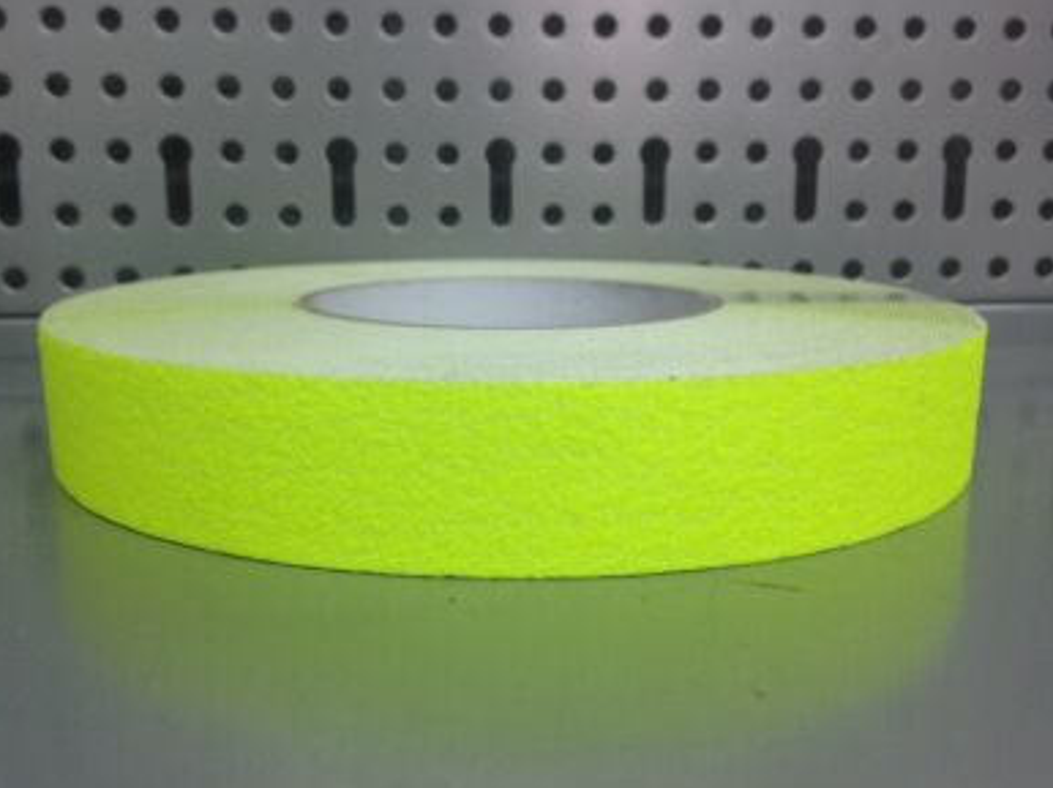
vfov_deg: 40.7
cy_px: 408
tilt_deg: -10.4
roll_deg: -0.6
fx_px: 1064
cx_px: 501
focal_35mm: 35
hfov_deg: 52.6
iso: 64
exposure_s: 1/20
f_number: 2.4
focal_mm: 4.12
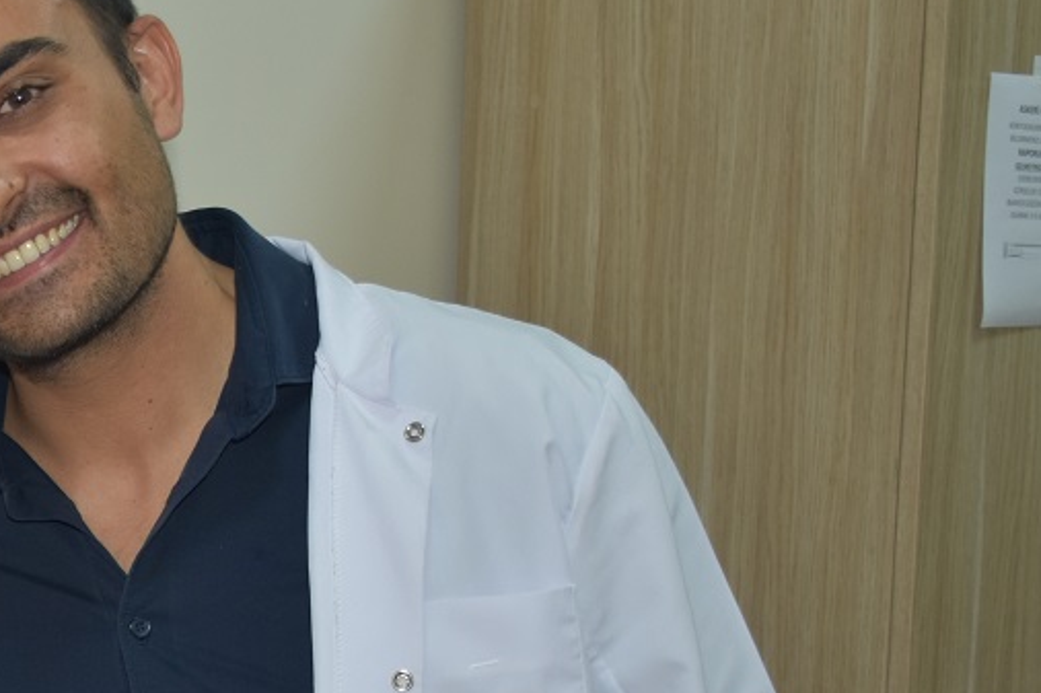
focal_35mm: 87
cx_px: -226
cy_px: 636
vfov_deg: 15.5
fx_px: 2522
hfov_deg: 21.5
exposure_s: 1/80
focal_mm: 23
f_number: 3.8
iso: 400
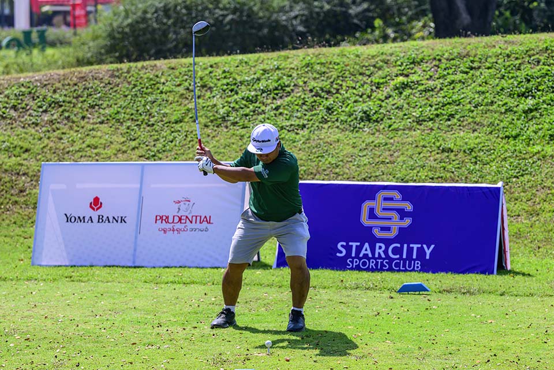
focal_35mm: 94
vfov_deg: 14.6
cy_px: 185
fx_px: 1446
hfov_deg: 21.7
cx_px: 277
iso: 360
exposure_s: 1/6400
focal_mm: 94
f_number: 2.8
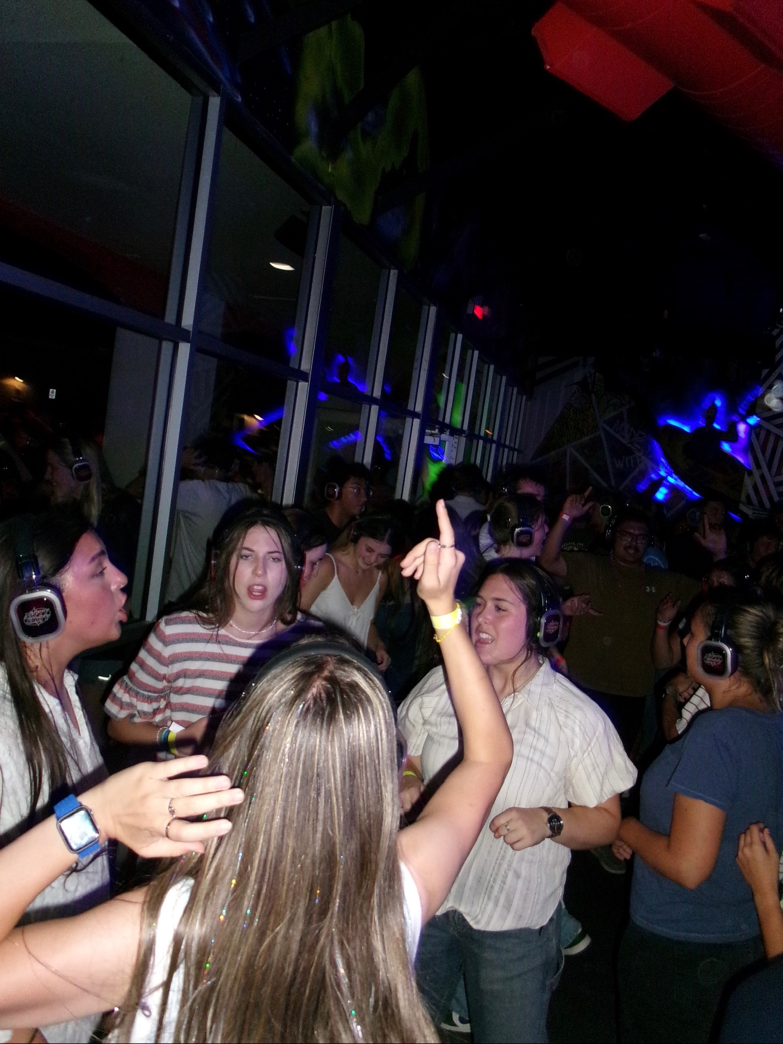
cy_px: 522
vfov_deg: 63.4
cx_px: 392
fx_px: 844
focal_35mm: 28
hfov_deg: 49.7
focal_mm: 5.1
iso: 640
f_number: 3.9
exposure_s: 1/50
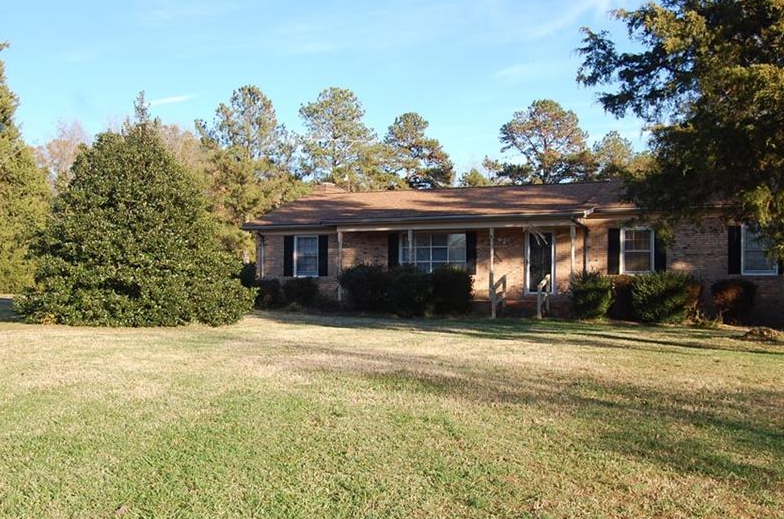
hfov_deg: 42.0
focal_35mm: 47
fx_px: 1021
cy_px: 300
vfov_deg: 28.5
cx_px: 401
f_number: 8
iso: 200
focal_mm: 24
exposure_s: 1/250
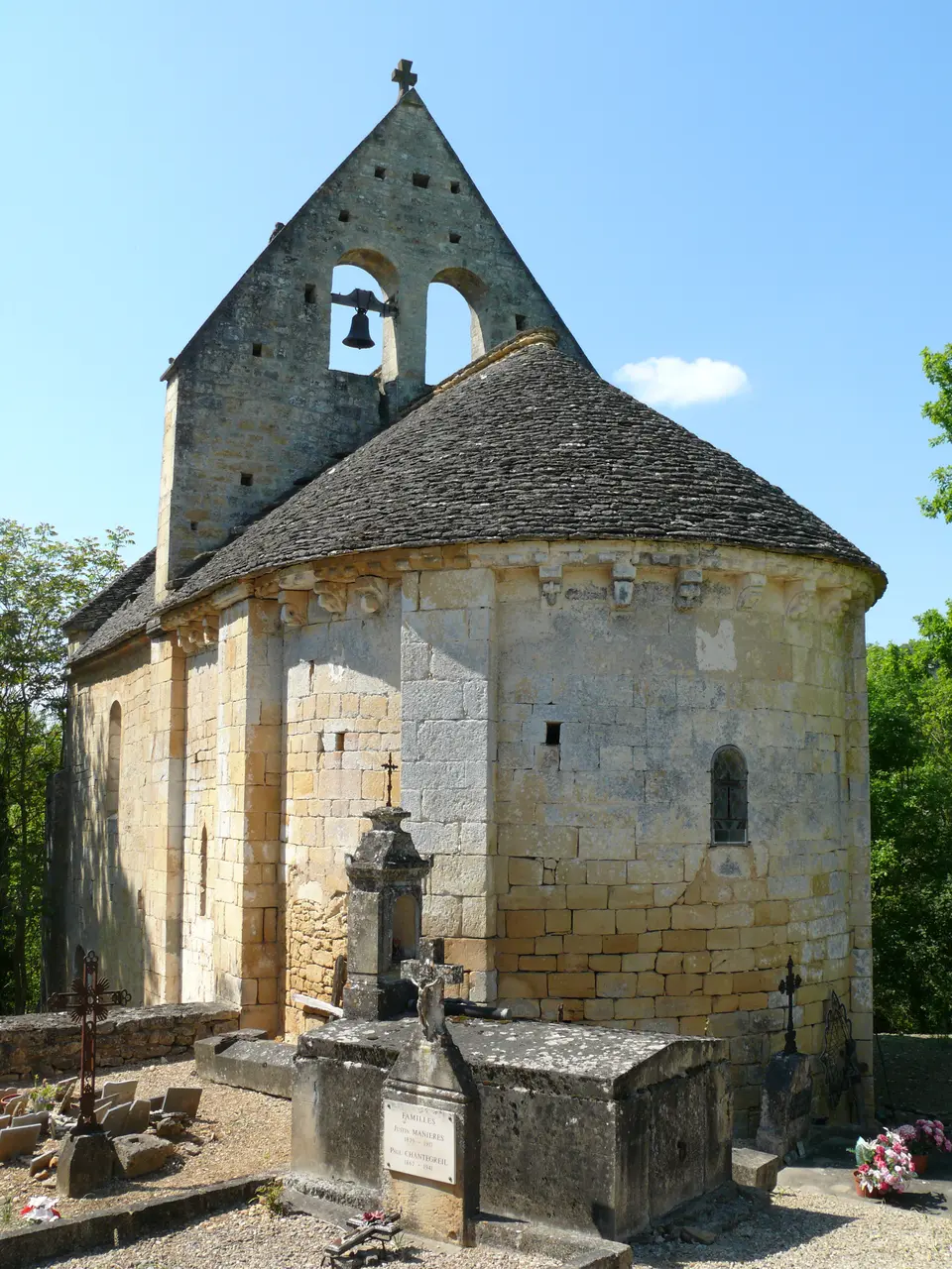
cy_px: 634
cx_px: 476
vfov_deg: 52.6
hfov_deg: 40.7
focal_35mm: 35
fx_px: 1283
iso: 100
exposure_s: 1/320
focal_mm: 7.4
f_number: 5.6
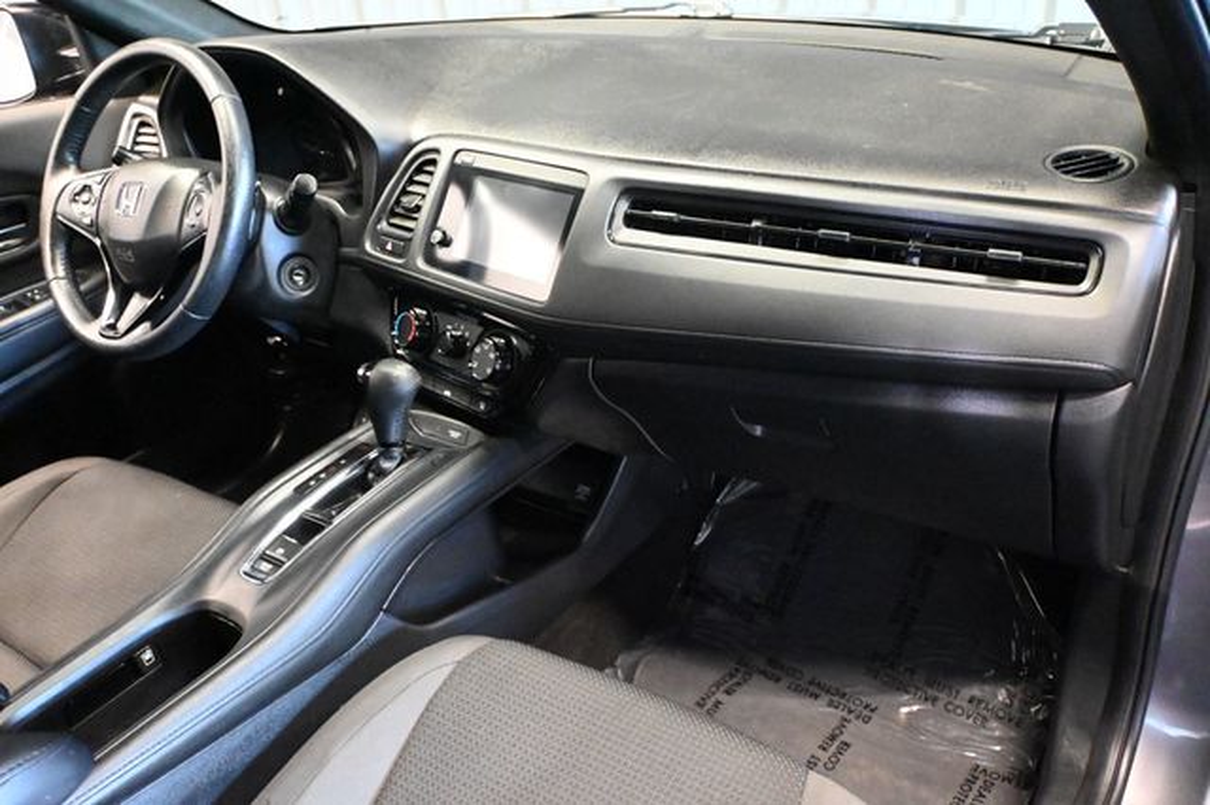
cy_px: 402
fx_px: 1033
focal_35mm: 31
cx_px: 605
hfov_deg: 60.7
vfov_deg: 42.6
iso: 12800
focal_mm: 20.5
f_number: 3.8
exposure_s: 1/30
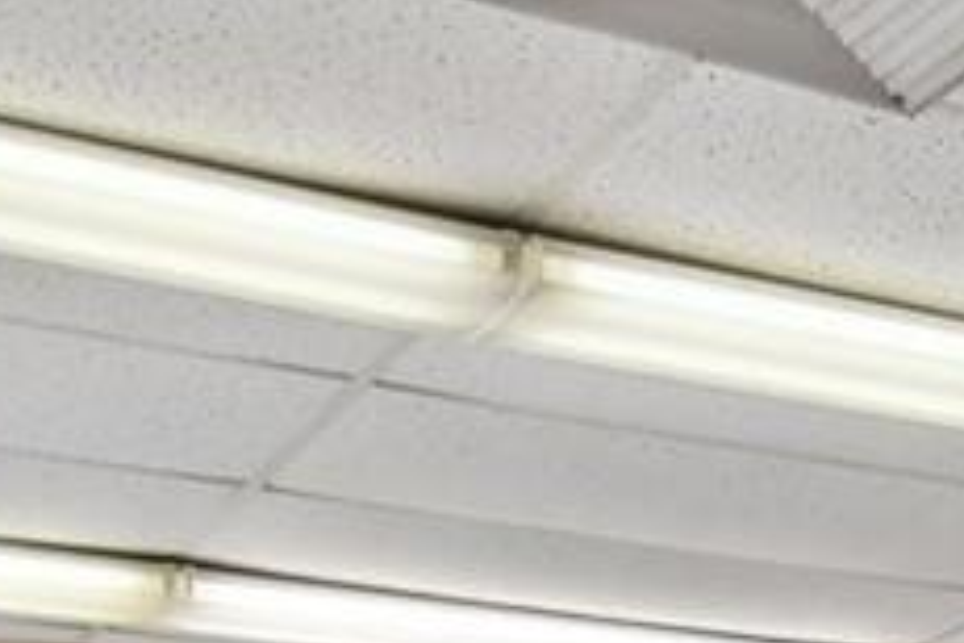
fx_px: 2785
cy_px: 1286
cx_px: 1411
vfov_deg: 11.8
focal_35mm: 104
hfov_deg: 17.8
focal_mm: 10
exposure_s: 1/13
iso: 100
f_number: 7.1
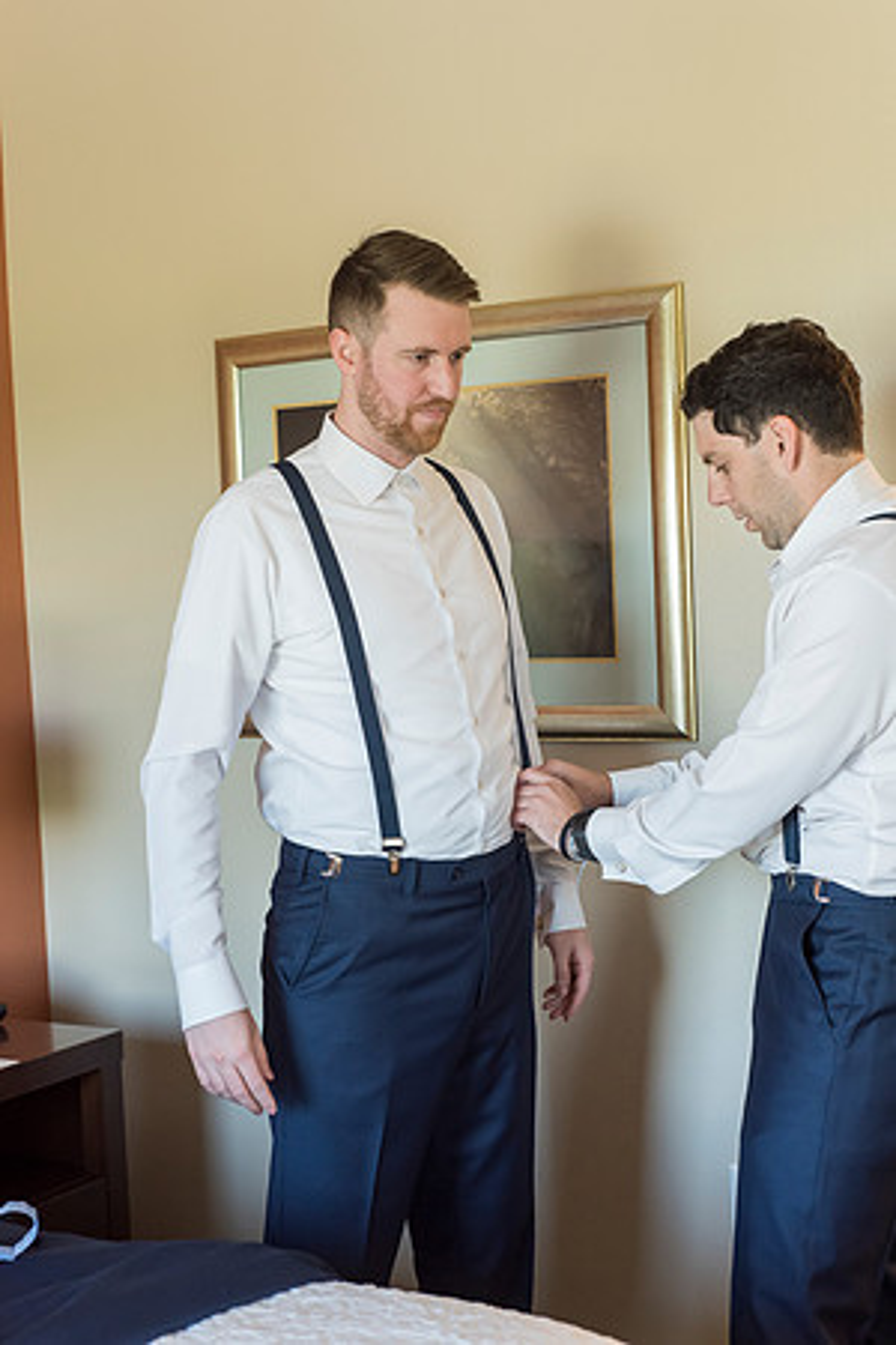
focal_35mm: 50
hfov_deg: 27.0
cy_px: 672
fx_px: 1867
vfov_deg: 39.6
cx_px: 448
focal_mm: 50
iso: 2500
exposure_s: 1/200
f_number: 4.5
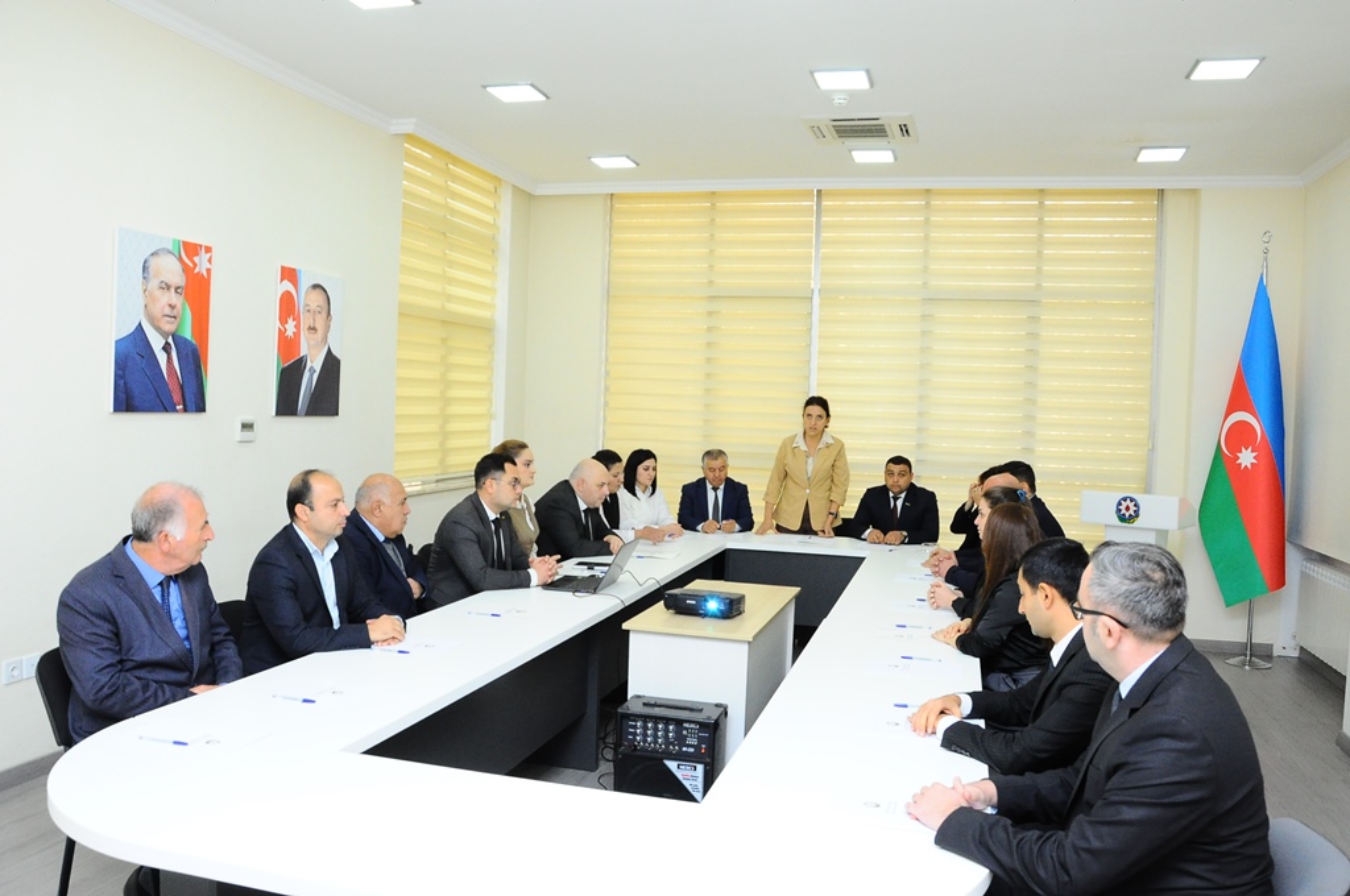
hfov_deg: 67.4
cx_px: 675
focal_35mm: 27
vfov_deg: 47.8
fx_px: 1011
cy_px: 448
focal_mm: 18
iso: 1600
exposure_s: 1/160
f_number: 6.3
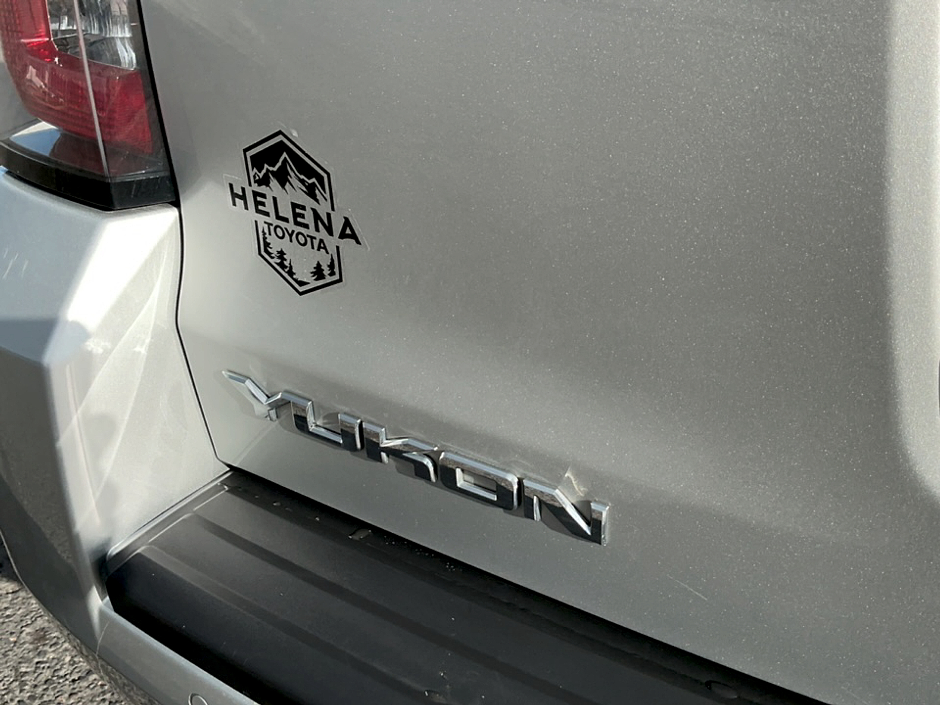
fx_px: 815
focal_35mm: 30
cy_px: 352
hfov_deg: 60.0
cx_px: 470
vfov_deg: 46.8
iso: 32
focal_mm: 3
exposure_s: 1/1490
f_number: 1.8
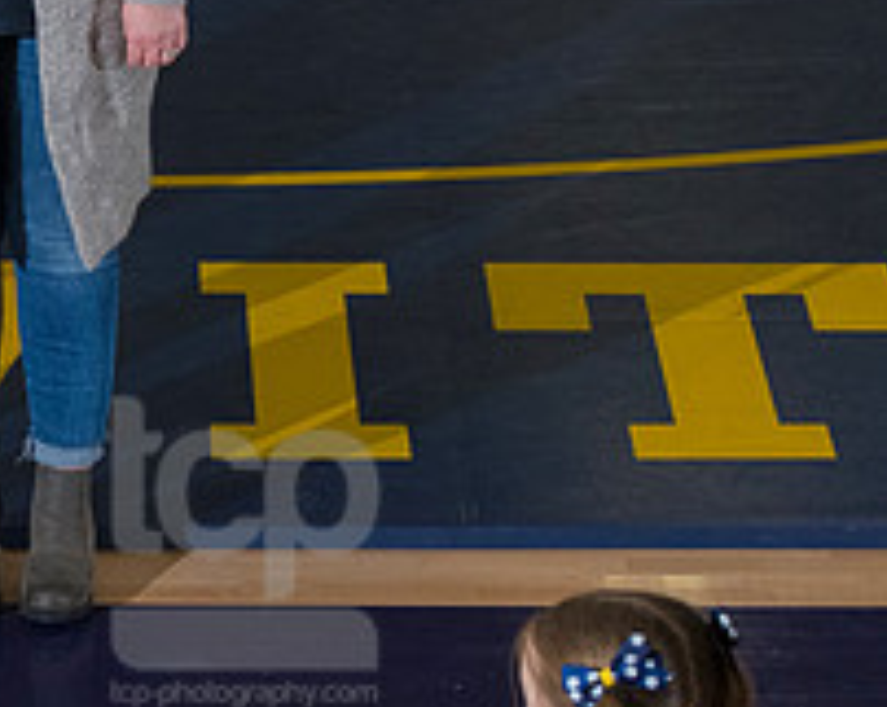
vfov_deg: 5.4
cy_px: -61
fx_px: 7418
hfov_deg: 6.8
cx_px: -378
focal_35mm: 283
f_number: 5.6
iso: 1250
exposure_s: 1/250
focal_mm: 70
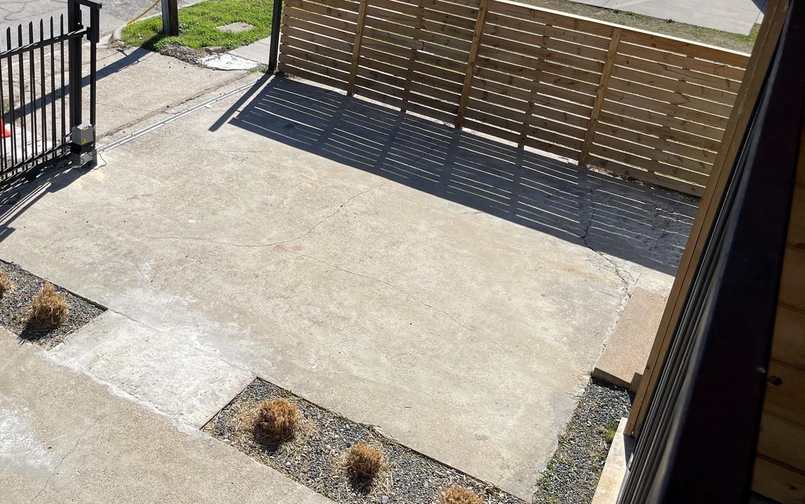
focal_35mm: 39
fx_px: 856
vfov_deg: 32.5
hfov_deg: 49.7
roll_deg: -6.7
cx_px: 284
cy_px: 164
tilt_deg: -26.0
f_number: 1.6
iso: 32
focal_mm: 4.2
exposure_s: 1/4292
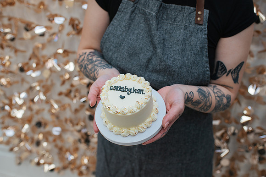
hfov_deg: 53.5
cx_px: 130
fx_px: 264
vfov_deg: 37.1
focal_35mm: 36
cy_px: 87
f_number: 3.2
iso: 400
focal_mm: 35
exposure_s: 1/160
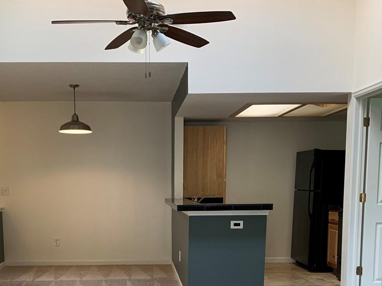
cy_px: 260
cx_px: 158
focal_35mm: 48
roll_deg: -0.1
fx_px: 530
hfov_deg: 39.5
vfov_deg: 29.0
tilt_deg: -8.3
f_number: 1.8
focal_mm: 4.25
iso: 100
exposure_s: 1/82
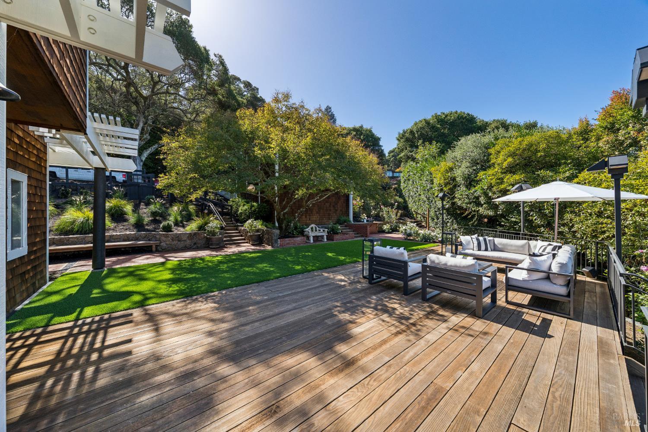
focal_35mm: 12
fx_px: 216
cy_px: 216
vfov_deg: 90.0
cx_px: 324
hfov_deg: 112.6
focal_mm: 12
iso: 640
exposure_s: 1/400
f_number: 8
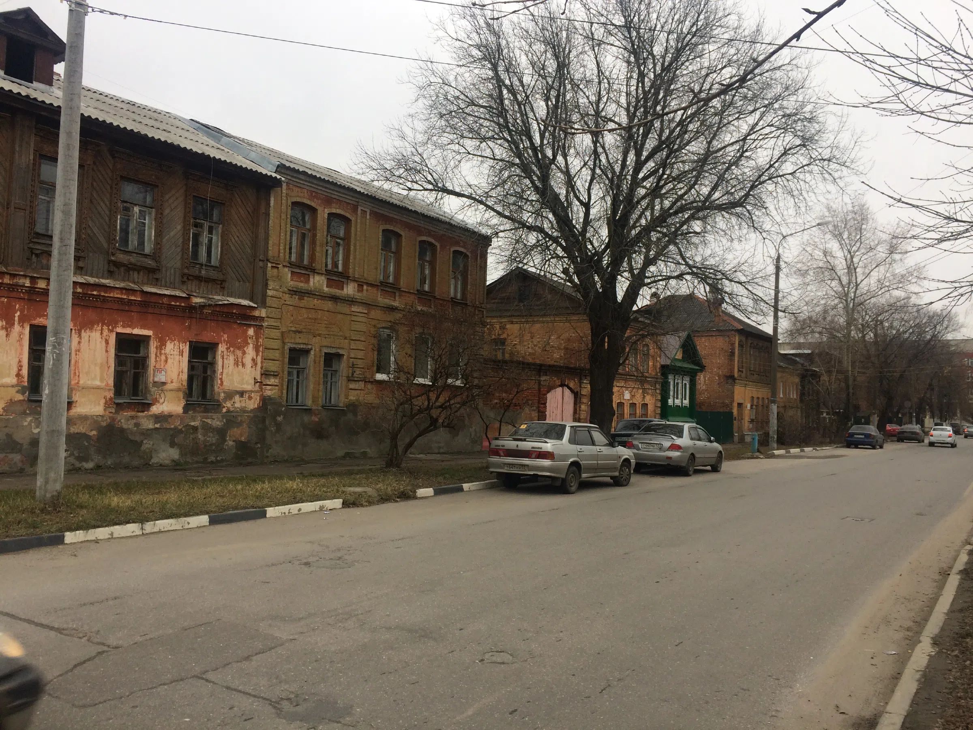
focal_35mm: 29
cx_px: 486
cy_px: 365
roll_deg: -1.3
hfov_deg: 61.7
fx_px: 815
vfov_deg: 48.2
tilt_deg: +3.4
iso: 32
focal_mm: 4.15
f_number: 2.2
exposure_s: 1/255
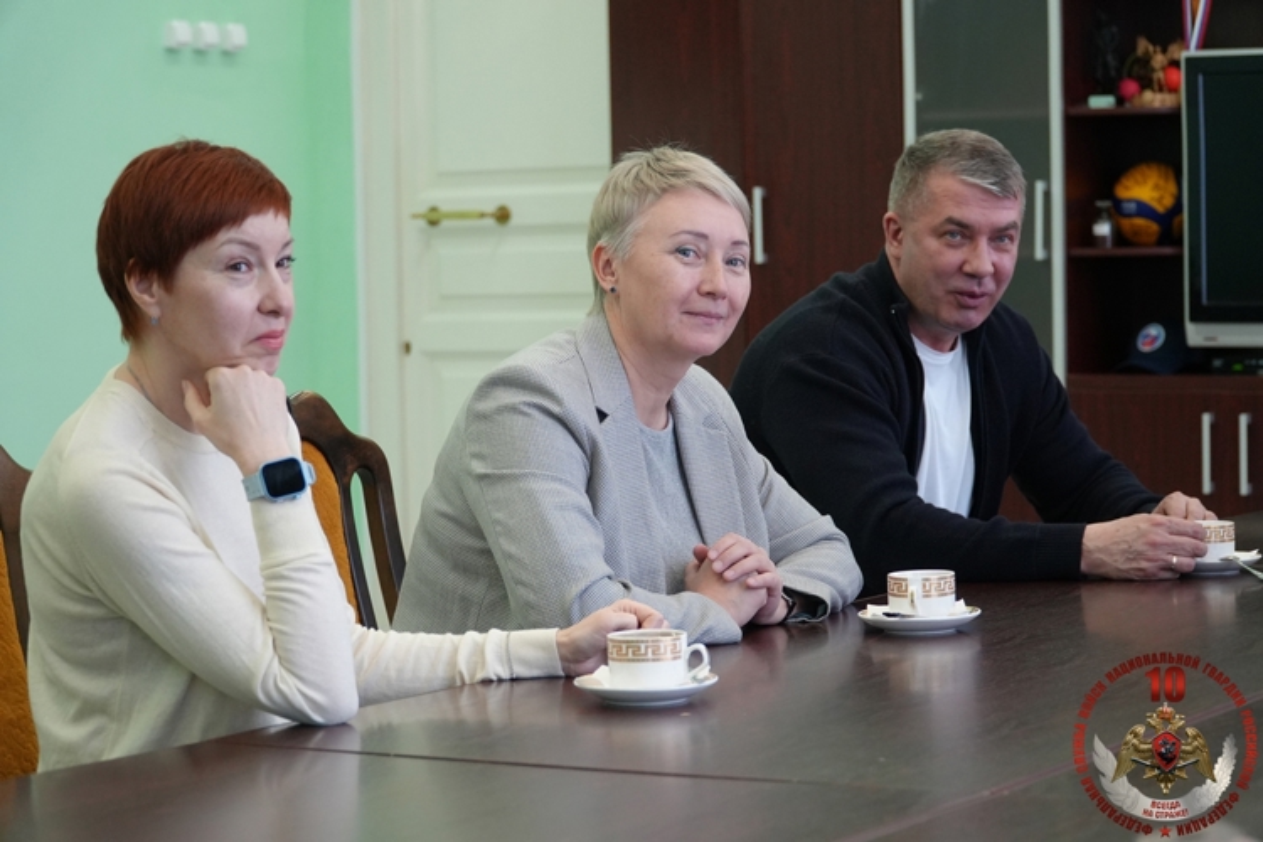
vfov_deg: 16.3
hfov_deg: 24.2
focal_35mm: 84
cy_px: 421
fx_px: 2947
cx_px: 632
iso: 1250
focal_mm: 56
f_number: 4
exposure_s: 1/160
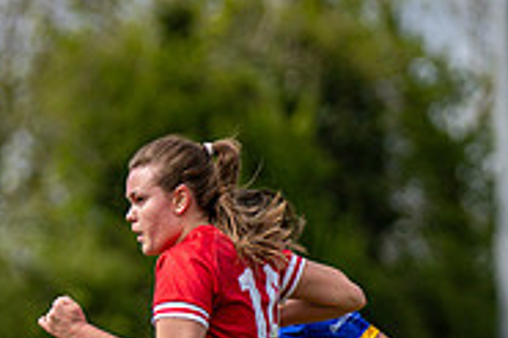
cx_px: -13
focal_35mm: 676
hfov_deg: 3.1
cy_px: 294
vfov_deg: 2.0
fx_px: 9530
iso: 250
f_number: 2.8
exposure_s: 1/4000
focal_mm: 170
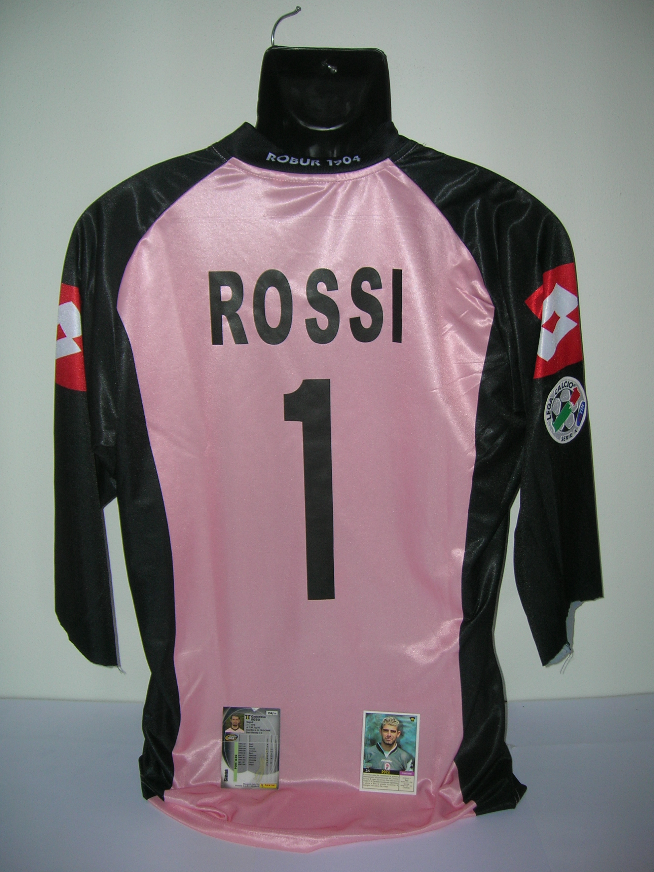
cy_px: 436
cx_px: 327
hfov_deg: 41.8
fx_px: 856
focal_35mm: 34
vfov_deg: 54.0
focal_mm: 5.7
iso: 50
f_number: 2.9
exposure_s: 1/60.1
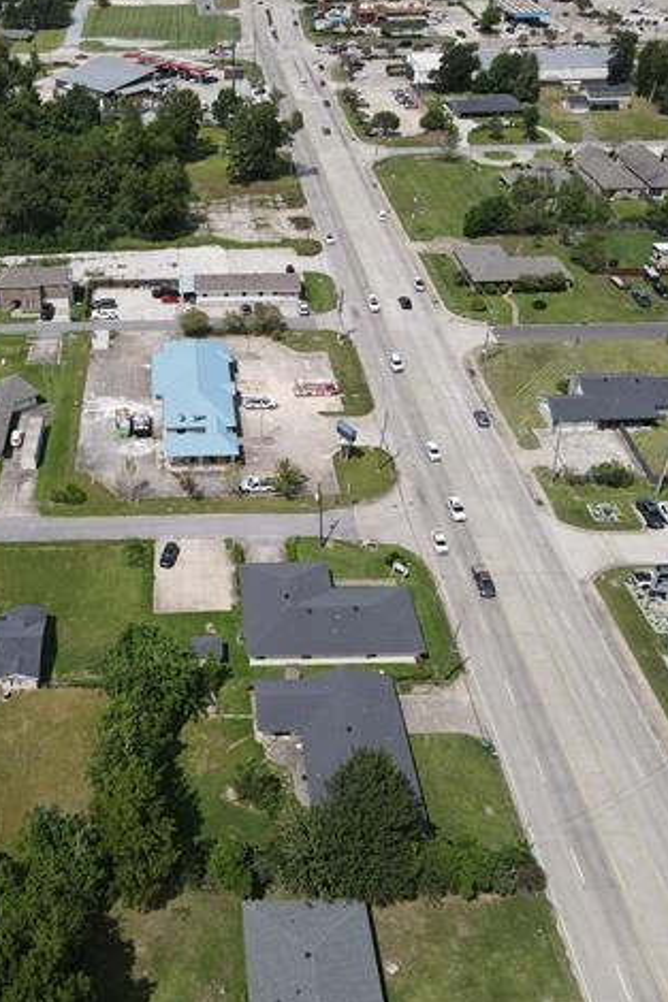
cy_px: 501
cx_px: 175
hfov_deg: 38.0
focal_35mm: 34
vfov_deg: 55.8
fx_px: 947
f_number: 2.8
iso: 100
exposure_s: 1/1000
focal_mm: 4.5
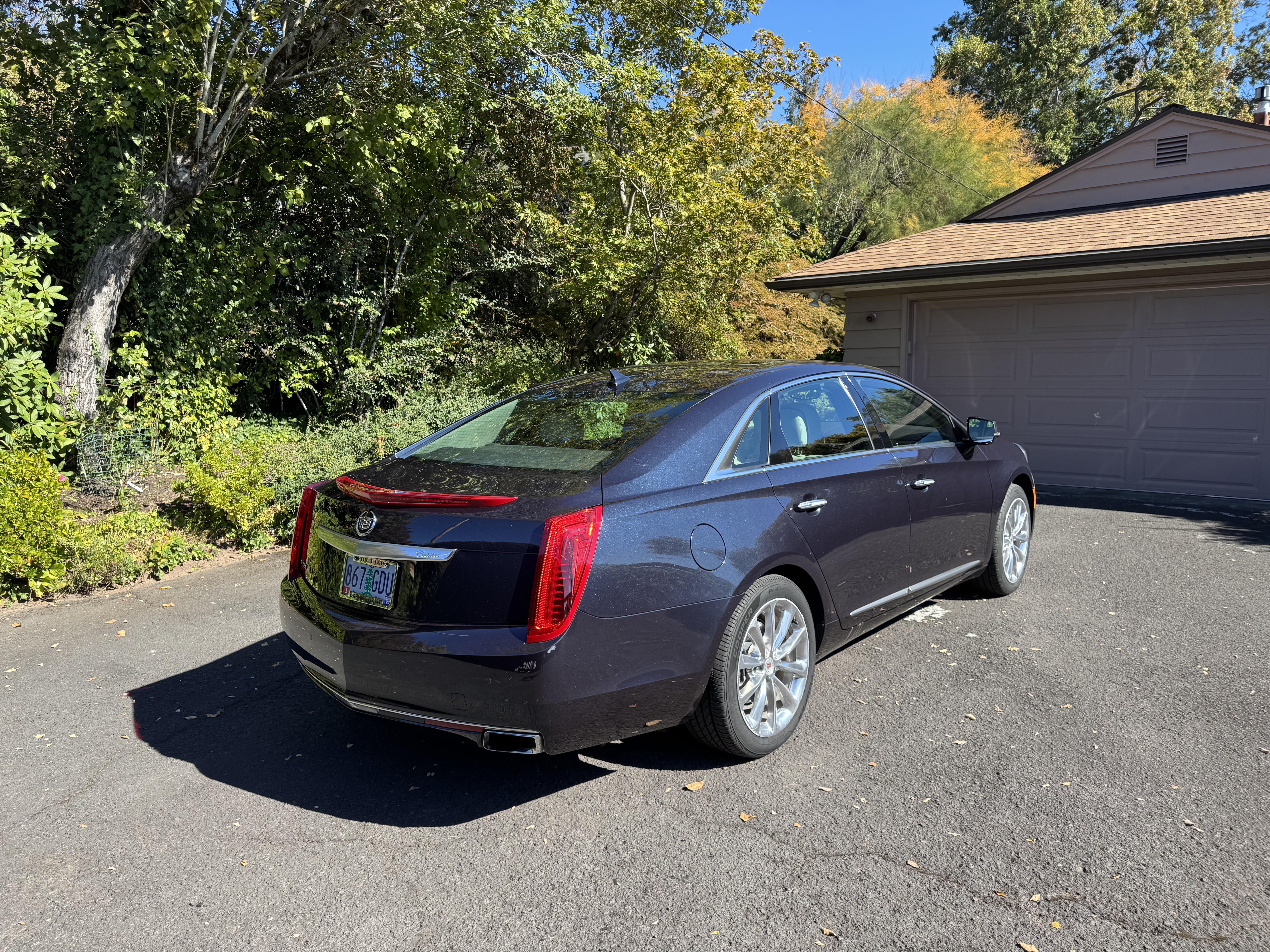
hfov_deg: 71.6
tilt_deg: -5.4
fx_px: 881
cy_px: 476
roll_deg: -0.3
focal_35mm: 24
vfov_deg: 56.8
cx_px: 635
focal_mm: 6.76
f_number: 1.78
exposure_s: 1/1215
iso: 80
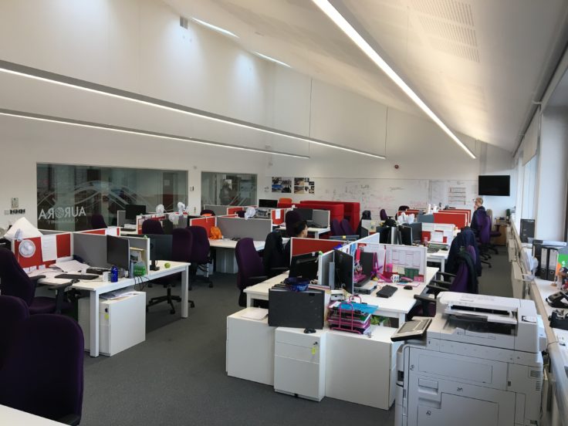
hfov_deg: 61.7
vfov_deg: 48.2
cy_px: 213
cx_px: 284
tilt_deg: -3.7
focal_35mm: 29
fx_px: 476
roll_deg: -1.3
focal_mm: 4.15
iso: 32
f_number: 2.2
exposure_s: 1/33
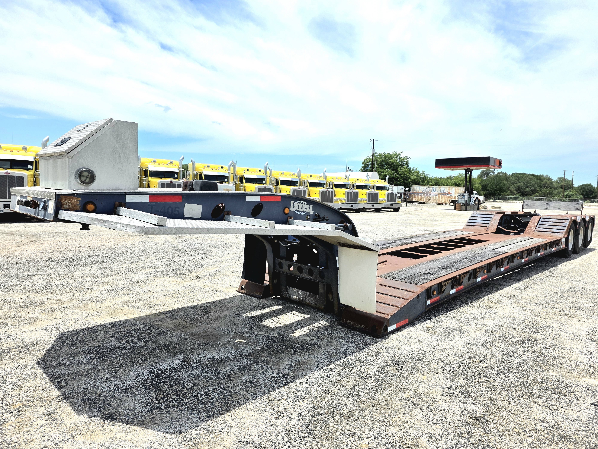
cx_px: 299
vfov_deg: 58.9
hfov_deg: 73.9
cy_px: 224
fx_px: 397
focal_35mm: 23
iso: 64
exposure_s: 1/10000
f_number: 1.7
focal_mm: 6.25
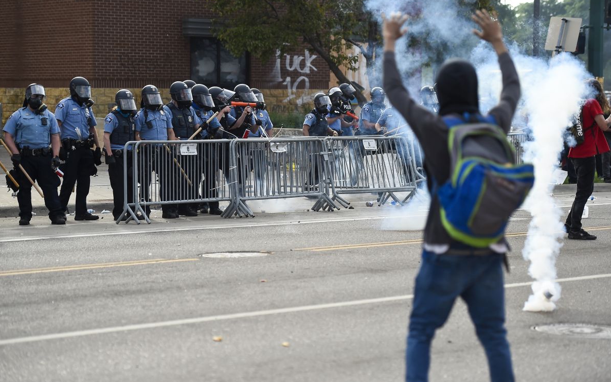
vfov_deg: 12.5
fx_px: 1748
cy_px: 199
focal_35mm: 105
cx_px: 307
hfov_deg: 19.8
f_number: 2.8
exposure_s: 1/4000
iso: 500
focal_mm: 102
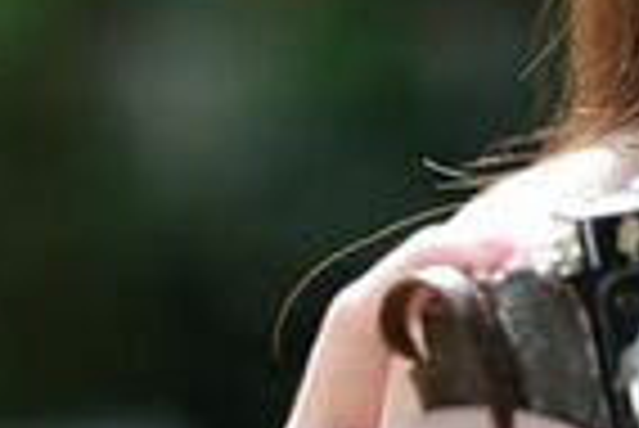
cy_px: 144
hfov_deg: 2.5
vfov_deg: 1.7
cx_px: 464
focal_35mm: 819
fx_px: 14552
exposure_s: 1/320
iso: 100
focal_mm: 111
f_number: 2.8
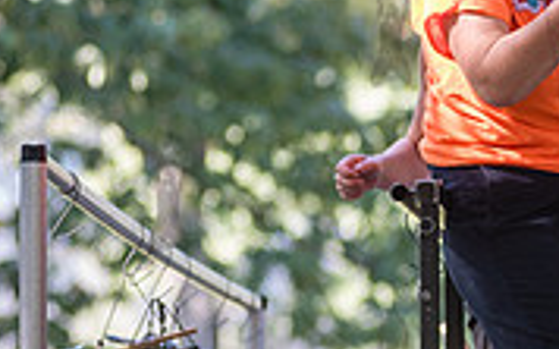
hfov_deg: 4.4
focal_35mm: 476
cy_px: 215
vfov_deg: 2.8
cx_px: 672
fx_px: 7247
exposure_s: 1/250
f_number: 3.5
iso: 500
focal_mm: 120
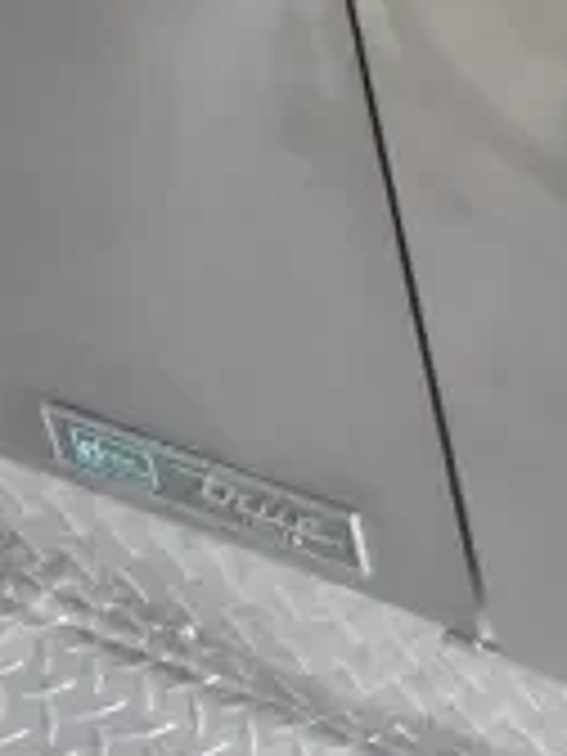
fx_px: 3079
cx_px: 1341
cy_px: 106
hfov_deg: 9.4
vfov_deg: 13.9
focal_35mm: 141
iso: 6400
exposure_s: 1/125
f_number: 5.6
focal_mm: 18
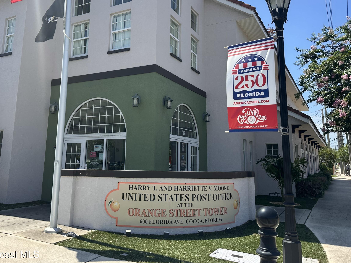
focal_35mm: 31
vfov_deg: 45.1
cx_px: 158
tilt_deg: +10.7
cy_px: 100
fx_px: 314
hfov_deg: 58.2
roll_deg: -1.1
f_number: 1.78
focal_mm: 6.86
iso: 80
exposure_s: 1/3247
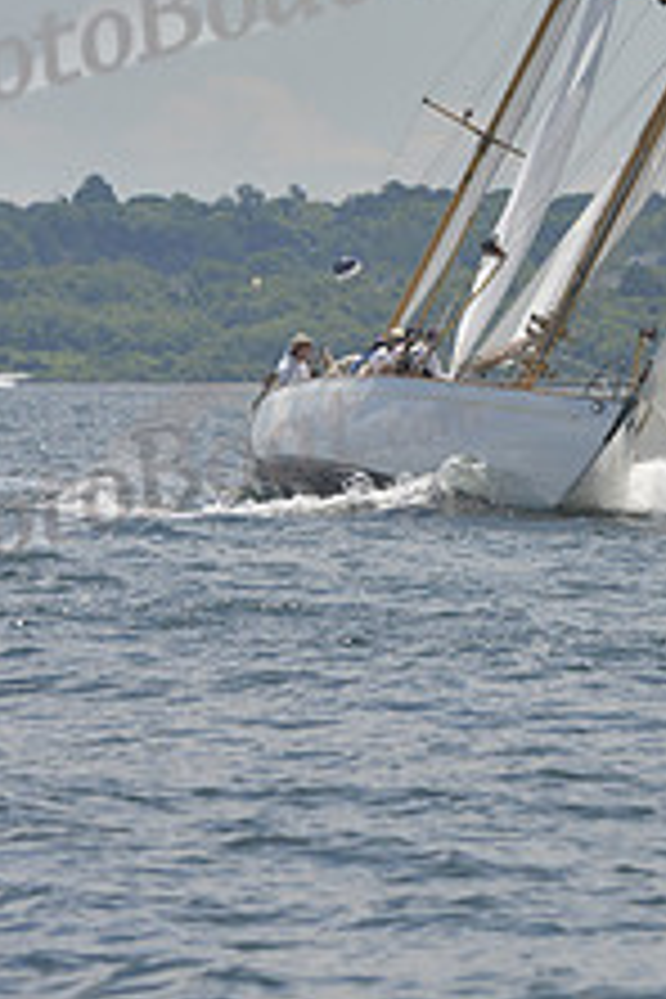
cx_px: 718
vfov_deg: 3.9
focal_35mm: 522
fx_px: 14484
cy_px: -274
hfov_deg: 2.6
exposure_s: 1/1000
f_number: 9
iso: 280
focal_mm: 200
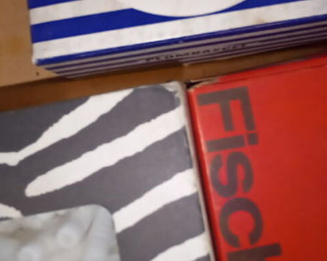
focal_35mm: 59
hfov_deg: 32.0
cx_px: 168
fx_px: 571
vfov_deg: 25.4
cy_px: 57
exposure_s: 1/33.3
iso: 143
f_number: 2.2
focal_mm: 2.24
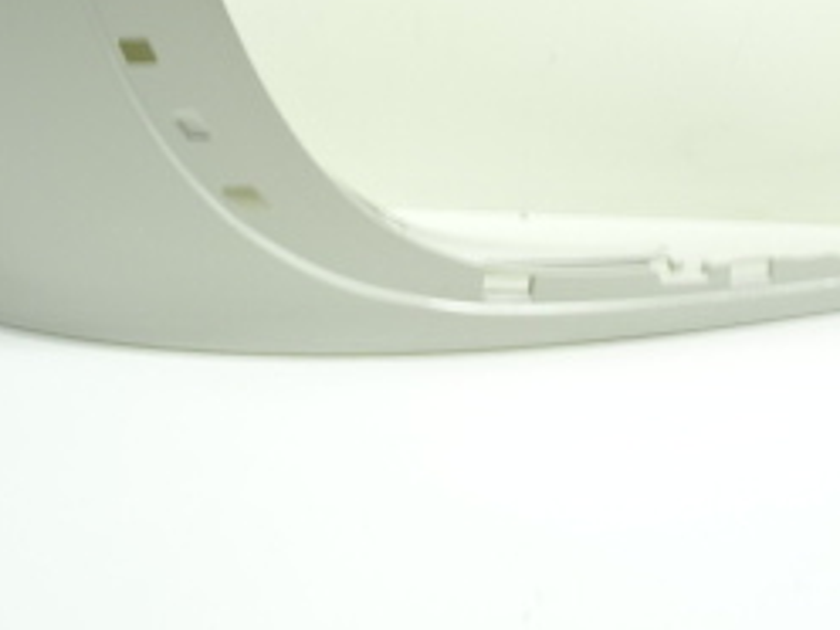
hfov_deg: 31.1
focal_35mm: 62
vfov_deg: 21.7
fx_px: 1505
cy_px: -152
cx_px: 518
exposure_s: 1/30
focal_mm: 4.1
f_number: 3.5
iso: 80
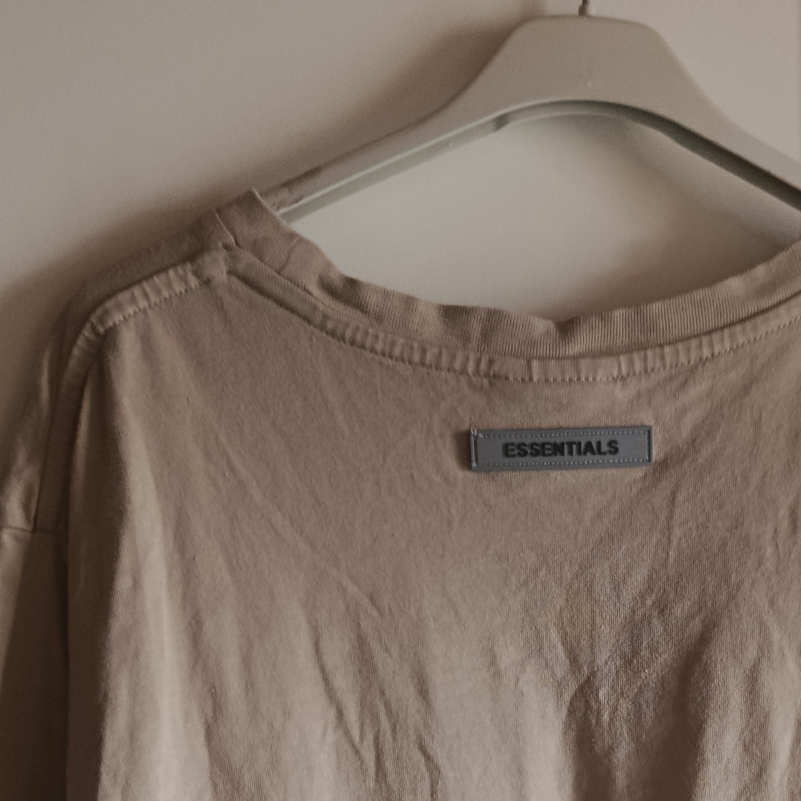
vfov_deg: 28.2
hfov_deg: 31.6
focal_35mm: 53
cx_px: 611
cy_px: 952
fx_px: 1388
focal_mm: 5.24
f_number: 1.7
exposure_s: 1/30
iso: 1356
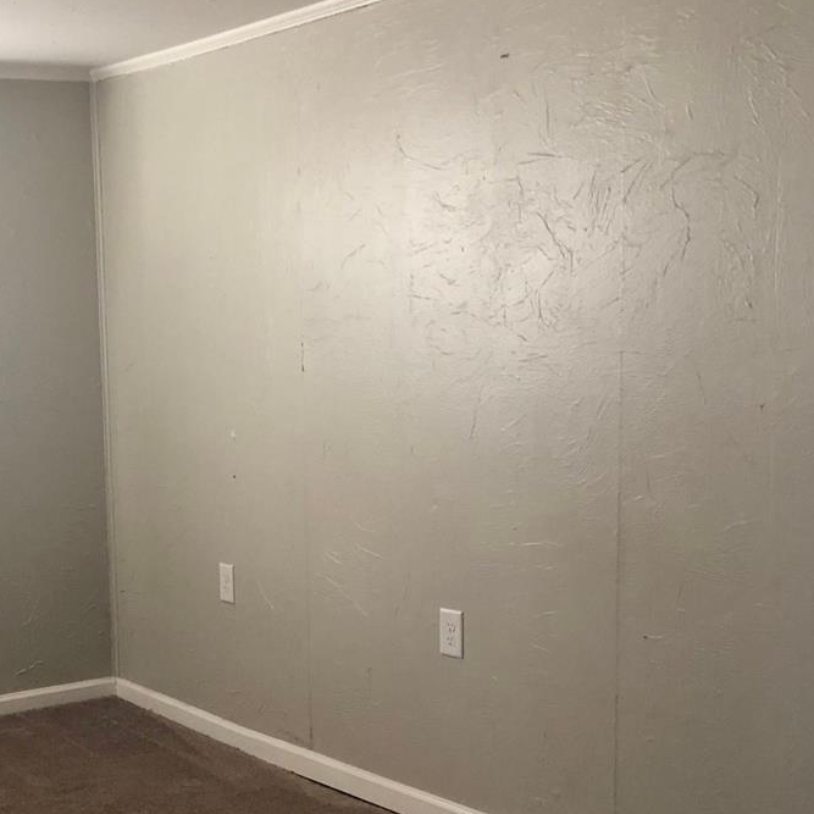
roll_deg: +1.5
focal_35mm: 57
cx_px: 138
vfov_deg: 29.5
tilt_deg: -11.0
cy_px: 630
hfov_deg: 29.2
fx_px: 1516
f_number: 1.8
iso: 40
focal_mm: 3.99
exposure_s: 1/24
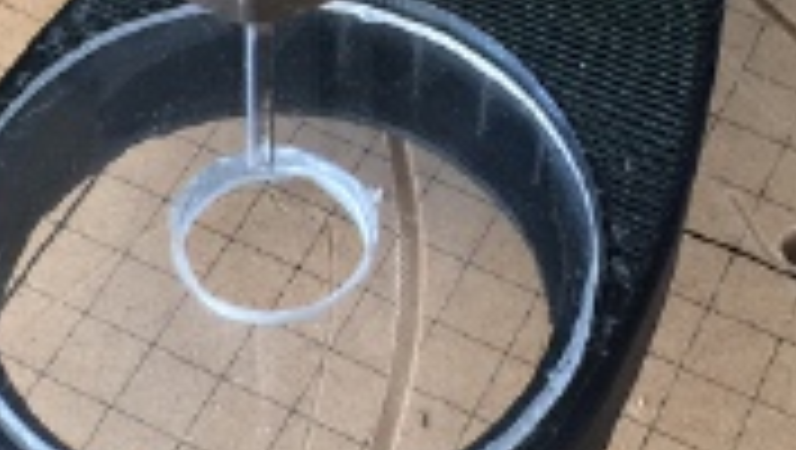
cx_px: 353
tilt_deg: -49.9
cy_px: 22
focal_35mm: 95
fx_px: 2007
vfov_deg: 12.7
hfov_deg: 22.4
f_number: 2.2
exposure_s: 1/15
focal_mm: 4.15
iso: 64
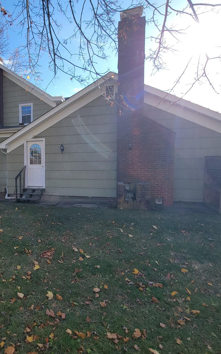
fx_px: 183
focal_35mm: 19
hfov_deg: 58.4
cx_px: 51
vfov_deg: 88.0
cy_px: 176
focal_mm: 2.2
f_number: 2.2
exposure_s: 1/775
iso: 50
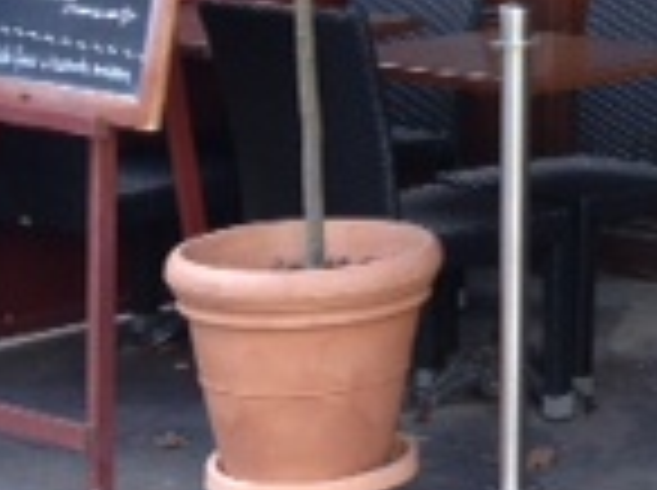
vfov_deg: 10.0
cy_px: -148
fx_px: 2748
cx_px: 1107
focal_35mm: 145
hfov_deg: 12.6
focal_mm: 4.13
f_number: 2.4
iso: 64
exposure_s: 1/120
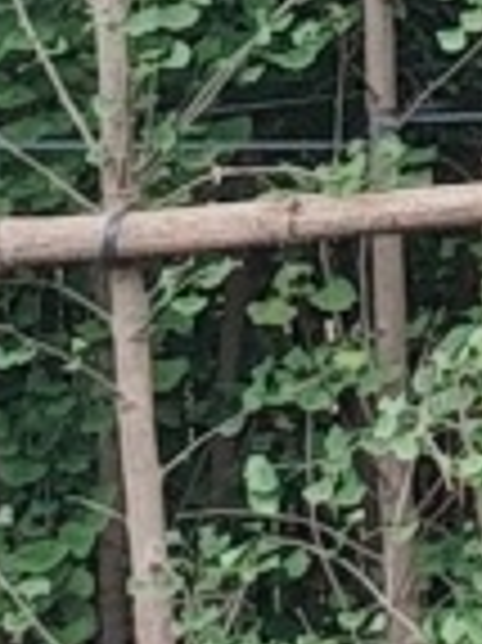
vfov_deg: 5.8
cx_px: 1023
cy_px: -155
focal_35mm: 343
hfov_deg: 4.3
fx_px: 6378
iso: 182
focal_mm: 5.25
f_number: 1.75
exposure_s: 1/100
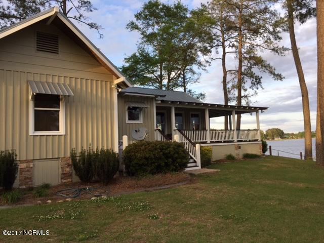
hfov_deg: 61.7
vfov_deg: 48.2
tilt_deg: +4.1
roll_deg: +1.4
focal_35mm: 29
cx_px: 162
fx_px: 271
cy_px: 122
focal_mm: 4.15
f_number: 2.2
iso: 32
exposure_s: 1/311
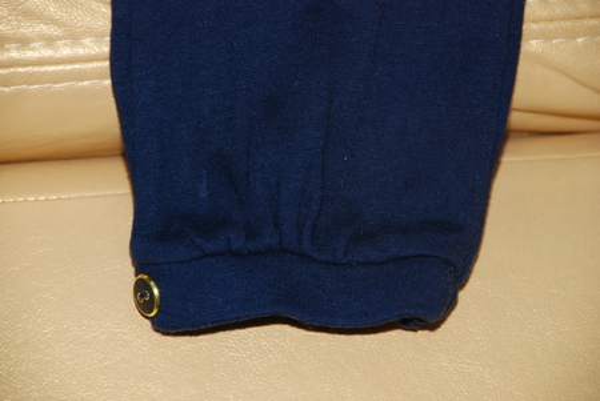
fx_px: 3378
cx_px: 300
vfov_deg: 6.8
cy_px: 200
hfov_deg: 10.1
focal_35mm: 202
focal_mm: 135
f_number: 5.6
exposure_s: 1/30
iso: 400
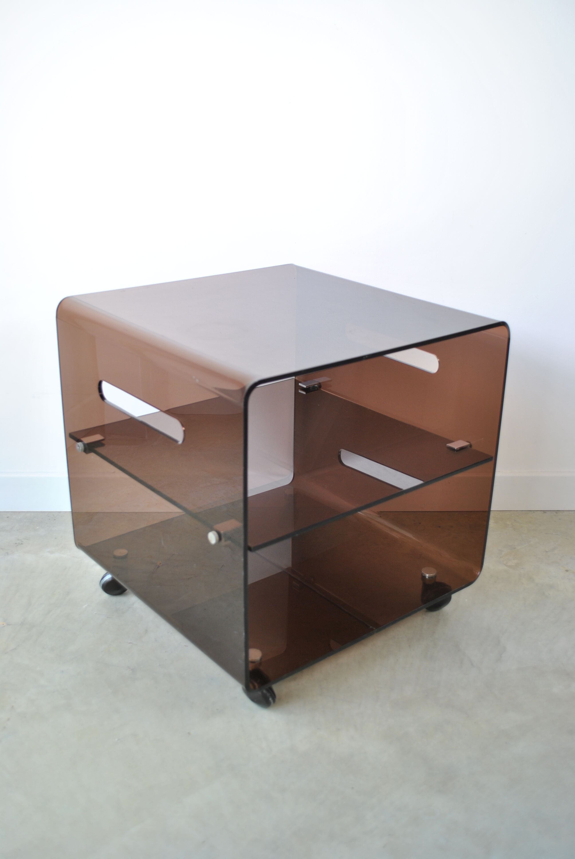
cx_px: 288
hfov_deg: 37.0
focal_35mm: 36
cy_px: 430
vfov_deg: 53.1
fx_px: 860
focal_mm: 24
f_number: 4.5
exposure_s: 1/50
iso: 100
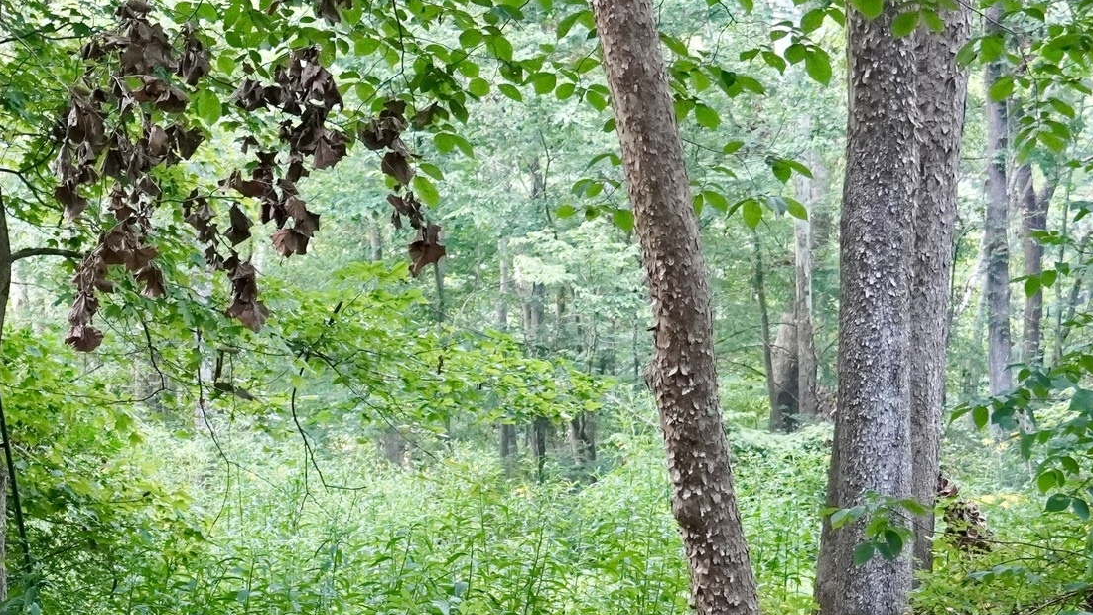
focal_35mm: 153
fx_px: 4447
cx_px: 333
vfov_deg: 7.9
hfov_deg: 14.0
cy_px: 656
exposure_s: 1/160
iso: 2500
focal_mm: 35
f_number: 4.5
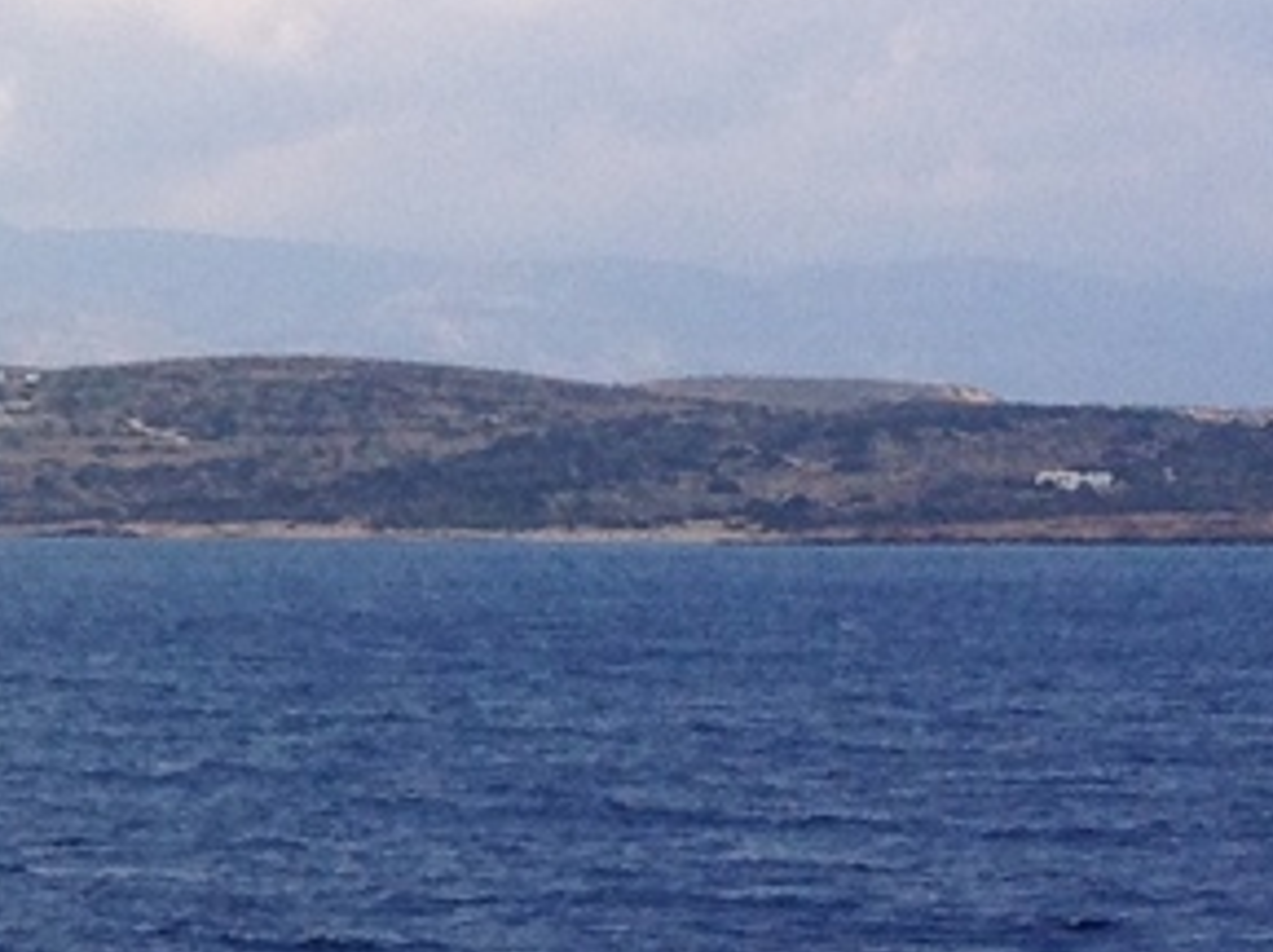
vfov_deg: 7.6
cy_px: 212
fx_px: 7125
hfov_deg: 9.7
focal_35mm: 194
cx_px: -965
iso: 50
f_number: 2.4
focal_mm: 4.28
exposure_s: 1/2304
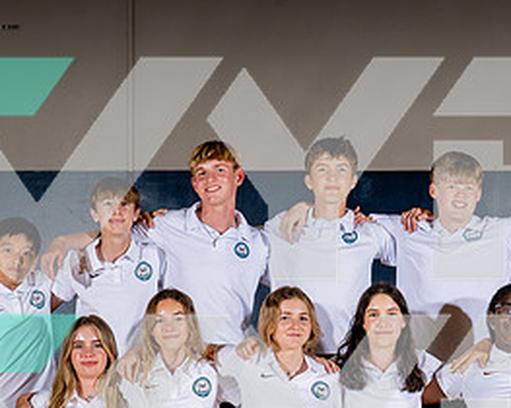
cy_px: 415
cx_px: 370
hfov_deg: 9.0
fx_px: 3249
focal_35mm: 215
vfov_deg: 7.2
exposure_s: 1/250
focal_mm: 82
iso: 400
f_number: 7.1
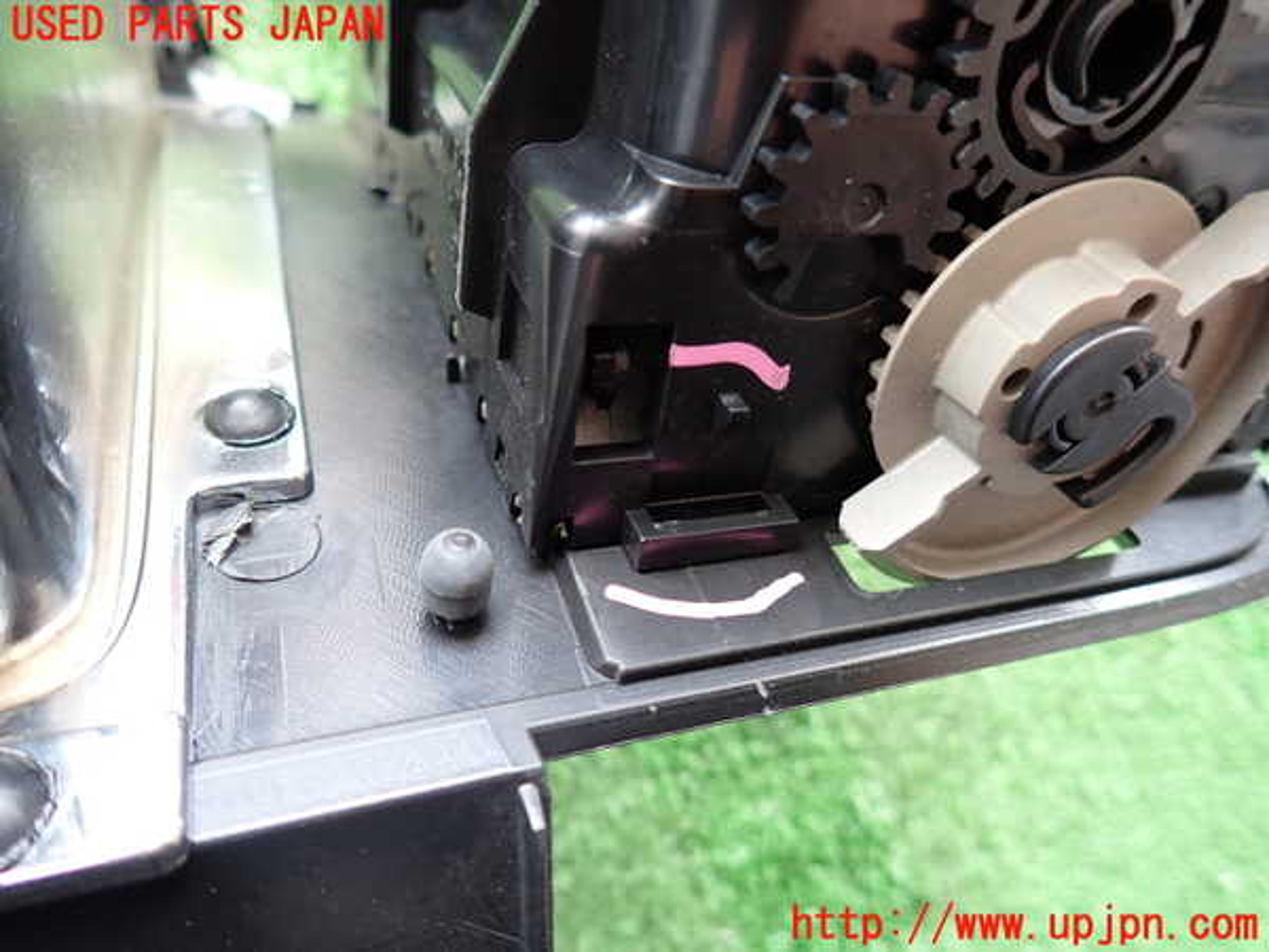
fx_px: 916
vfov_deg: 54.9
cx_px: 634
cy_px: 476
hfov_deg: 69.4
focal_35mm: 25
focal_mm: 4.5
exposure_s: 1/50
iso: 200
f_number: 2
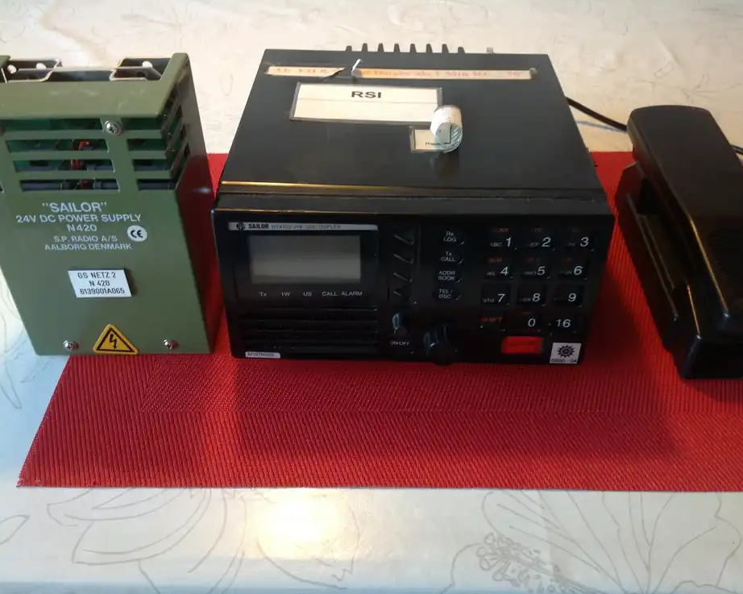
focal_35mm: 37
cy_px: 294
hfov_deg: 49.1
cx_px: 384
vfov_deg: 40.1
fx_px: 813
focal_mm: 4.28
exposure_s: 1/15
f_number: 2.4
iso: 80
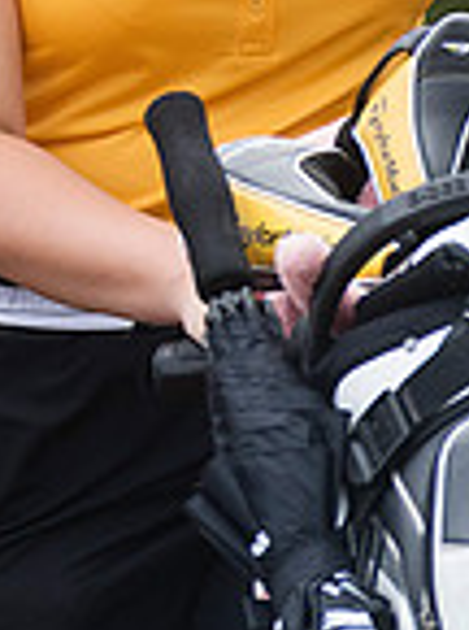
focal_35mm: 1156
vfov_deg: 1.7
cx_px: -730
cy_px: -106
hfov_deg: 1.3
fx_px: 20976
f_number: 6.3
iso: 800
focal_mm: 300
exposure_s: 1/1600
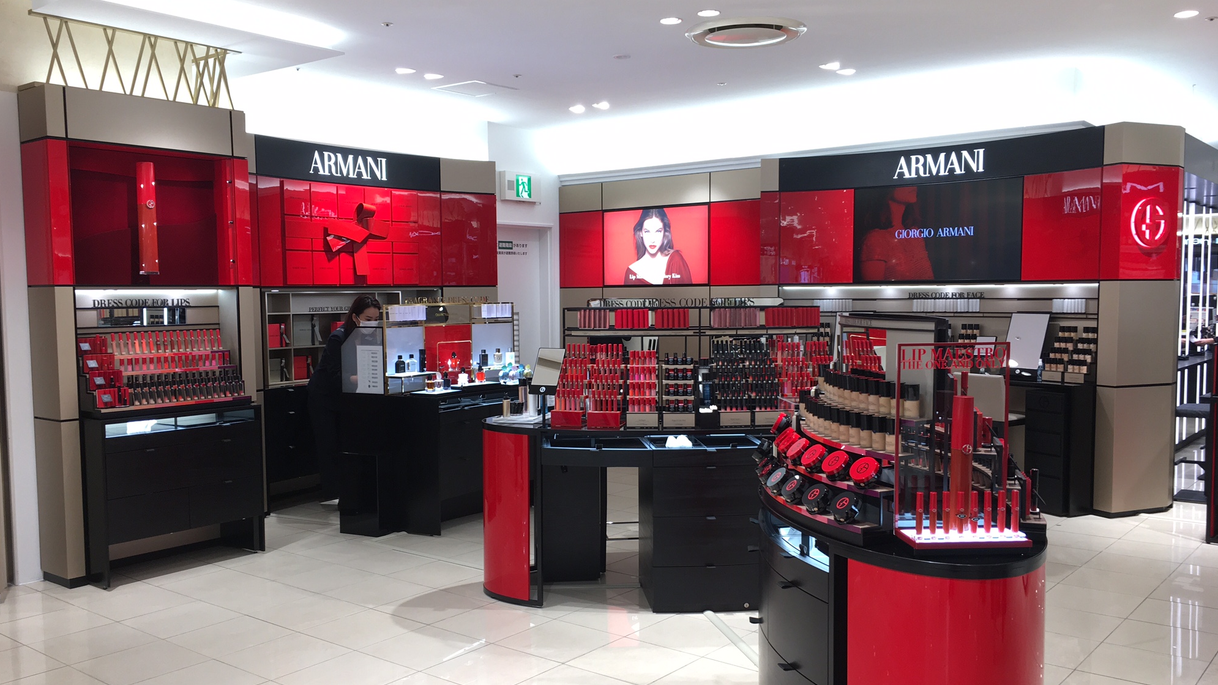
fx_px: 1034
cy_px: 370
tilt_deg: -4.9
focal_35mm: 32
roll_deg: -0.3
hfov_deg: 61.0
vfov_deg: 36.7
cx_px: 605
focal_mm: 4.15
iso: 32
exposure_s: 1/60
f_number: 2.2
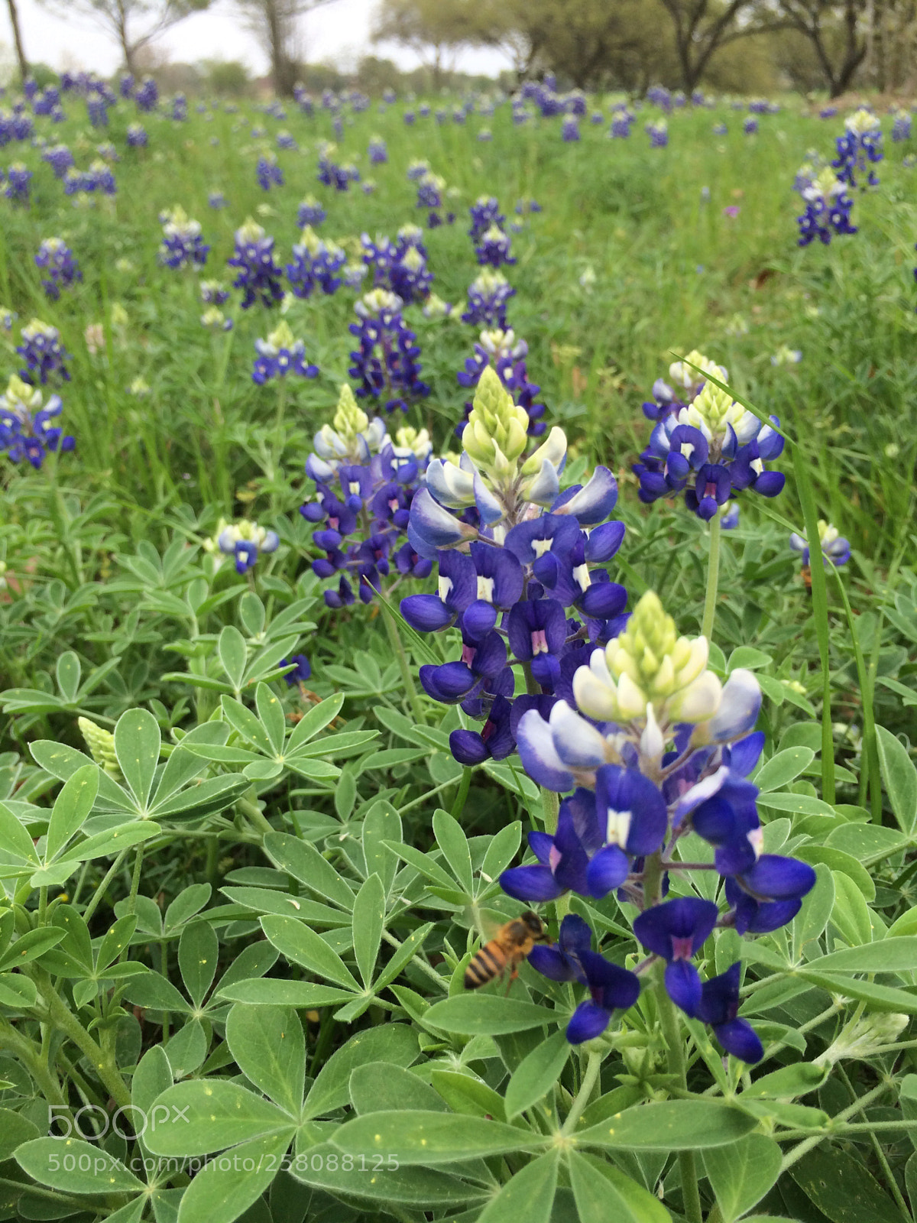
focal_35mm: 29
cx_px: 458
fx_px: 1024
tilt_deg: -27.3
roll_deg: +3.7
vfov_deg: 61.7
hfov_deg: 48.2
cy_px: 612
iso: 32
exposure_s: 1/789
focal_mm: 4.15
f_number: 2.2
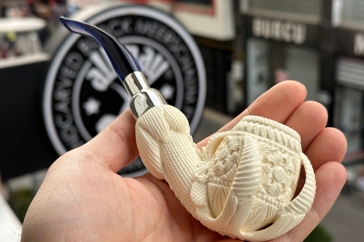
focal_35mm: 51
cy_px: 133
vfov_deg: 26.5
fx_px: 516
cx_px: 185
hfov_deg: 38.9
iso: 64
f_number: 1.78
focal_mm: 6.86
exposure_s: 1/785
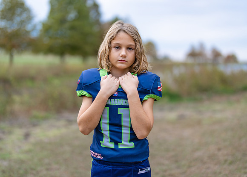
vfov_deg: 27.0
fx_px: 367
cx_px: 124
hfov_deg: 37.2
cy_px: 88
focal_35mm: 52
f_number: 1.2
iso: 100
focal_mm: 50
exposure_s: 1/1000
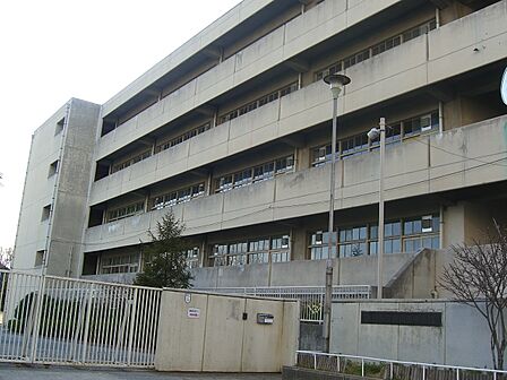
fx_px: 557
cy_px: 190
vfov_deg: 37.7
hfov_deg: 49.0
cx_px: 254
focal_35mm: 38
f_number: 4
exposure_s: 1/125
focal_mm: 7.9
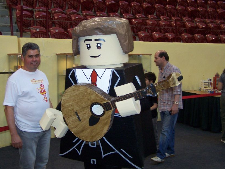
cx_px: 102
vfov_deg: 30.9
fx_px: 305
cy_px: 82
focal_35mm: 47
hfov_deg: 40.4
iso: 140
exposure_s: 1/60
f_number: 2.8
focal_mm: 6.3
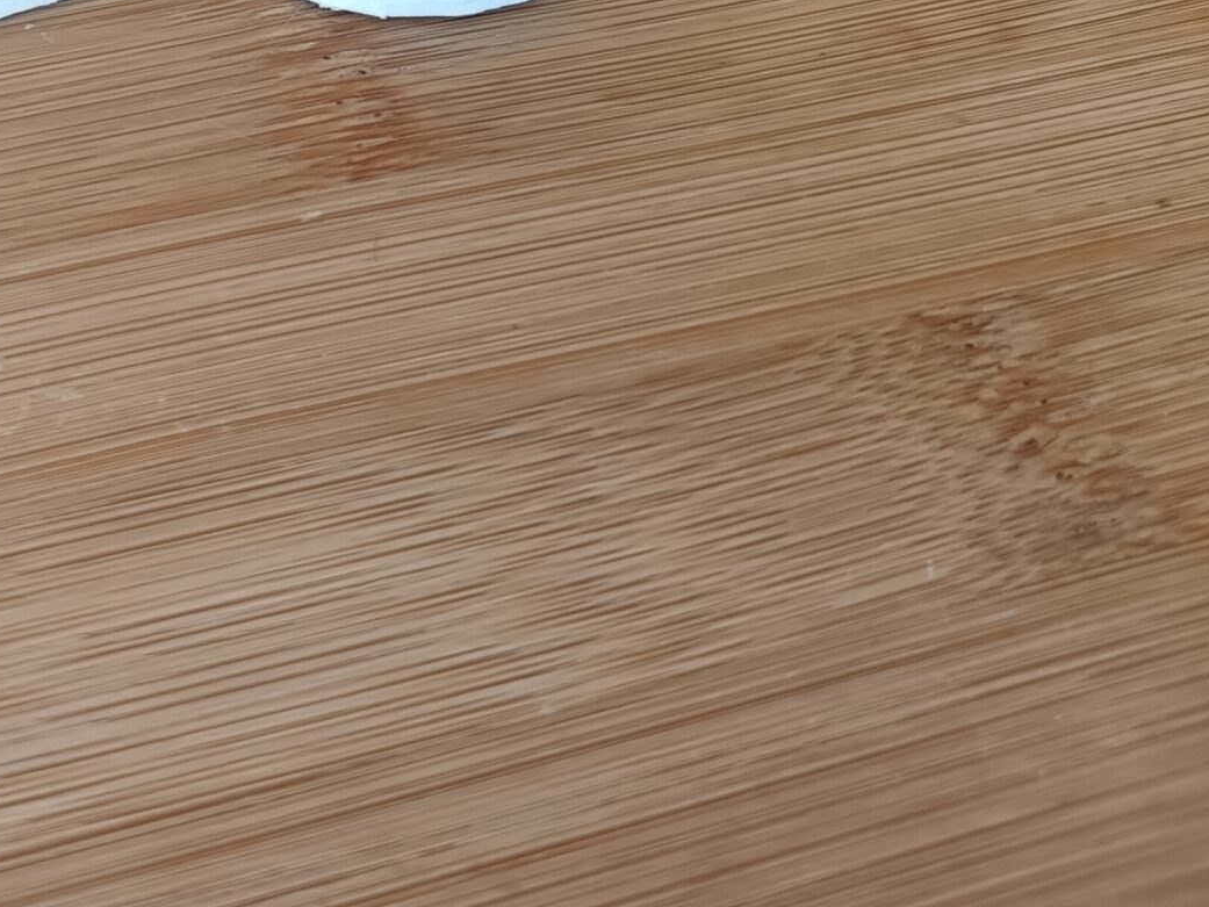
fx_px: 2061
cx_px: 78
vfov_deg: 23.1
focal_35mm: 59
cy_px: -134
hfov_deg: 30.9
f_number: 1.75
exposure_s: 1/120
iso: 460
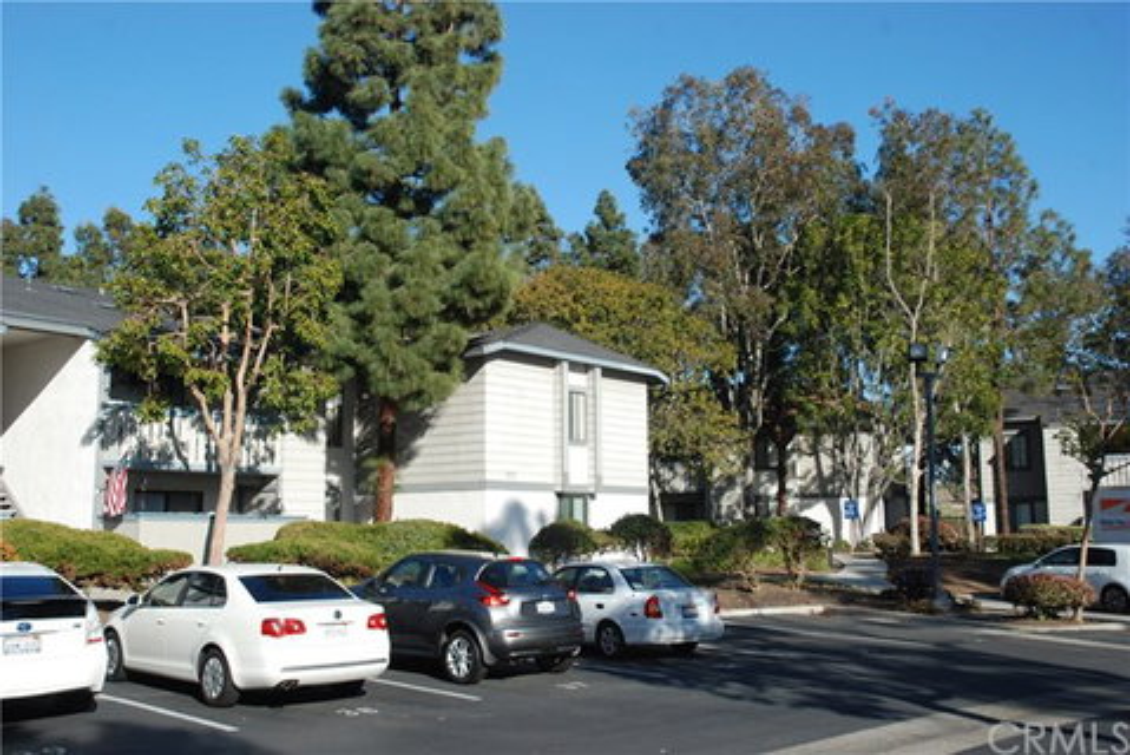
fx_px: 1131
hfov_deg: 53.1
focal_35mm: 36
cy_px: 378
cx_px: 565
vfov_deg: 36.9
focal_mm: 24
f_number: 10
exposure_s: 1/400
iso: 400
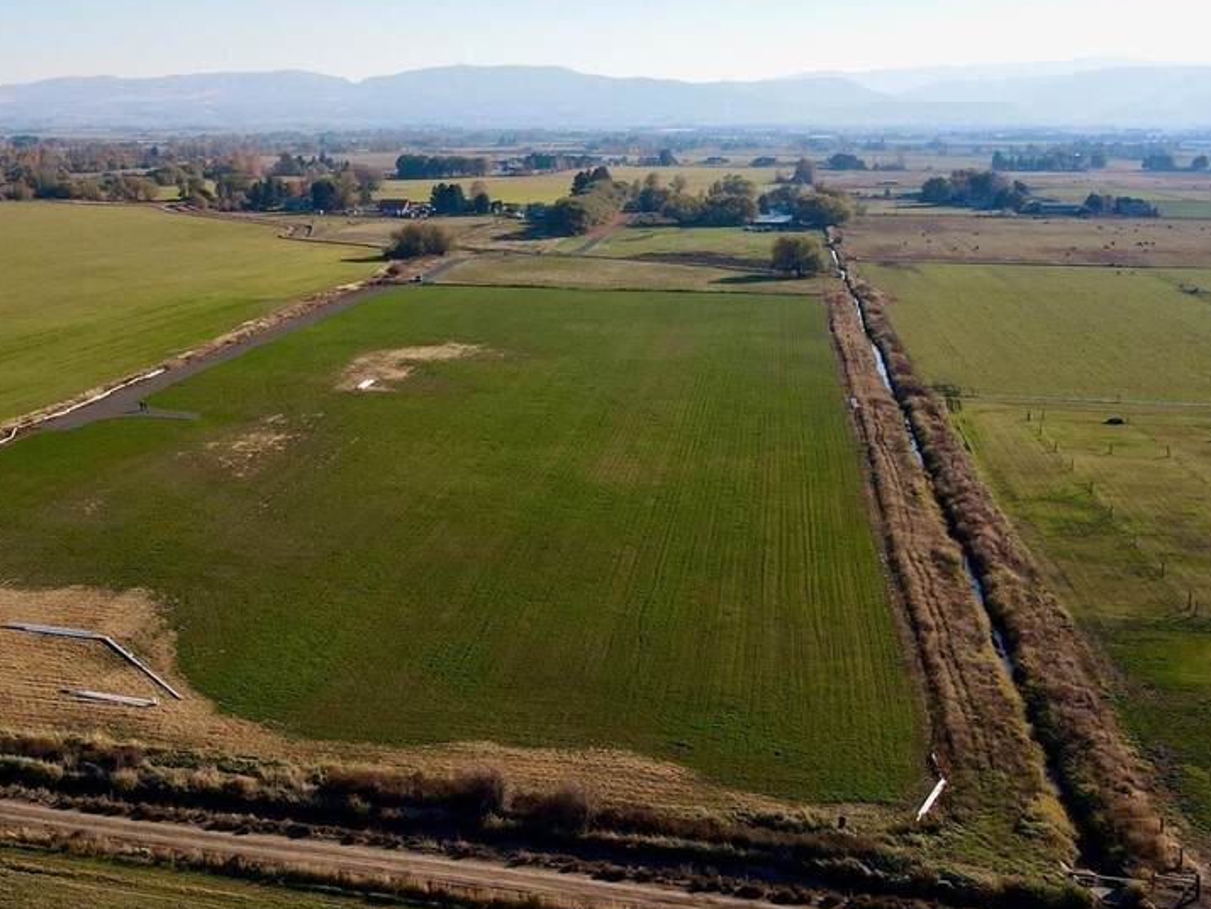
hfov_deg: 42.8
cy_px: 332
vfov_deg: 33.4
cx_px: 341
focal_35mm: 43
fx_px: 1505
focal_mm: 4.5
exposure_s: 1/1000
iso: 100
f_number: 2.8
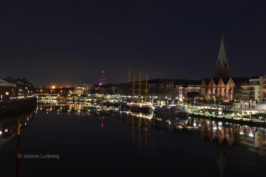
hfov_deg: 49.6
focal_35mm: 39
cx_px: 133
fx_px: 288
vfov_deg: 34.2
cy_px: 88
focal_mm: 26
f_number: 14
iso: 200
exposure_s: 30
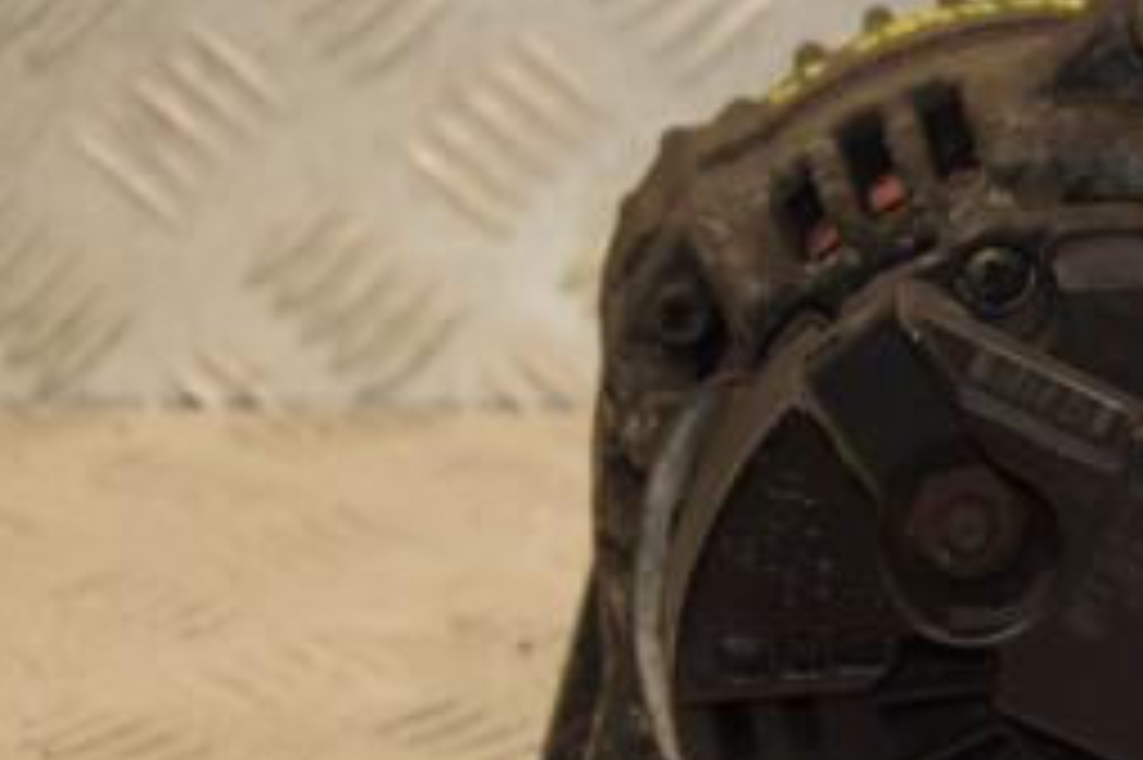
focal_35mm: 170
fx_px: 5394
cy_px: 499
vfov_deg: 8.1
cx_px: 1112
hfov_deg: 12.0
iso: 800
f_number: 4.8
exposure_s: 1/160
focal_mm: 48
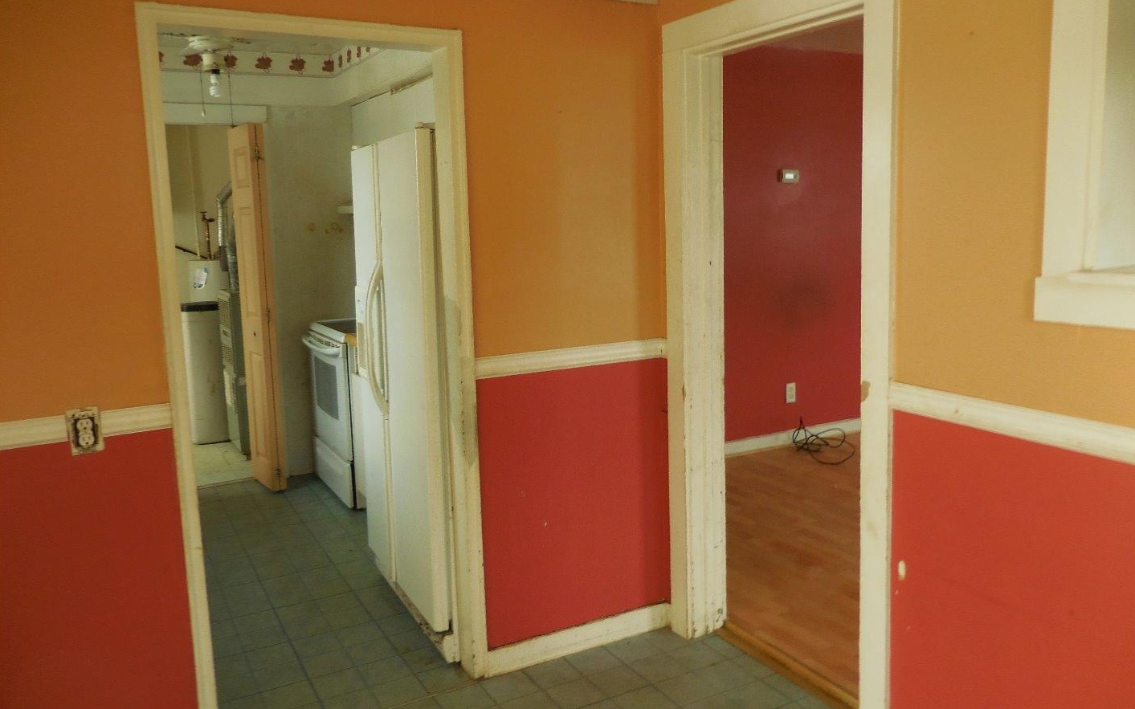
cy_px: 328
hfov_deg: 68.4
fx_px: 835
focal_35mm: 27
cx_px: 574
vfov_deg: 46.0
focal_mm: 4.5
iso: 220
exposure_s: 1/30
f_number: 3.3
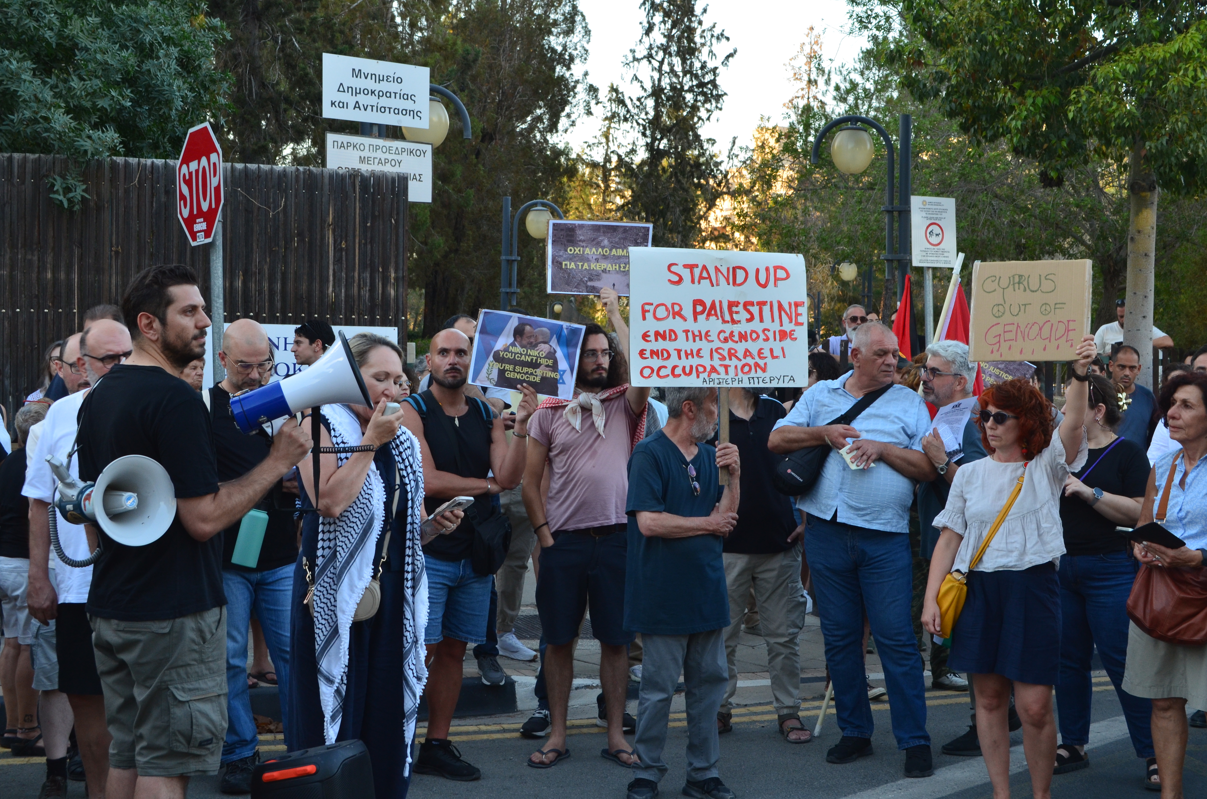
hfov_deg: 41.2
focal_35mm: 48
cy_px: 400
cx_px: 604
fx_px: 1606
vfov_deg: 28.0
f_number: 10
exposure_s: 1/60
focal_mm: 32
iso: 400
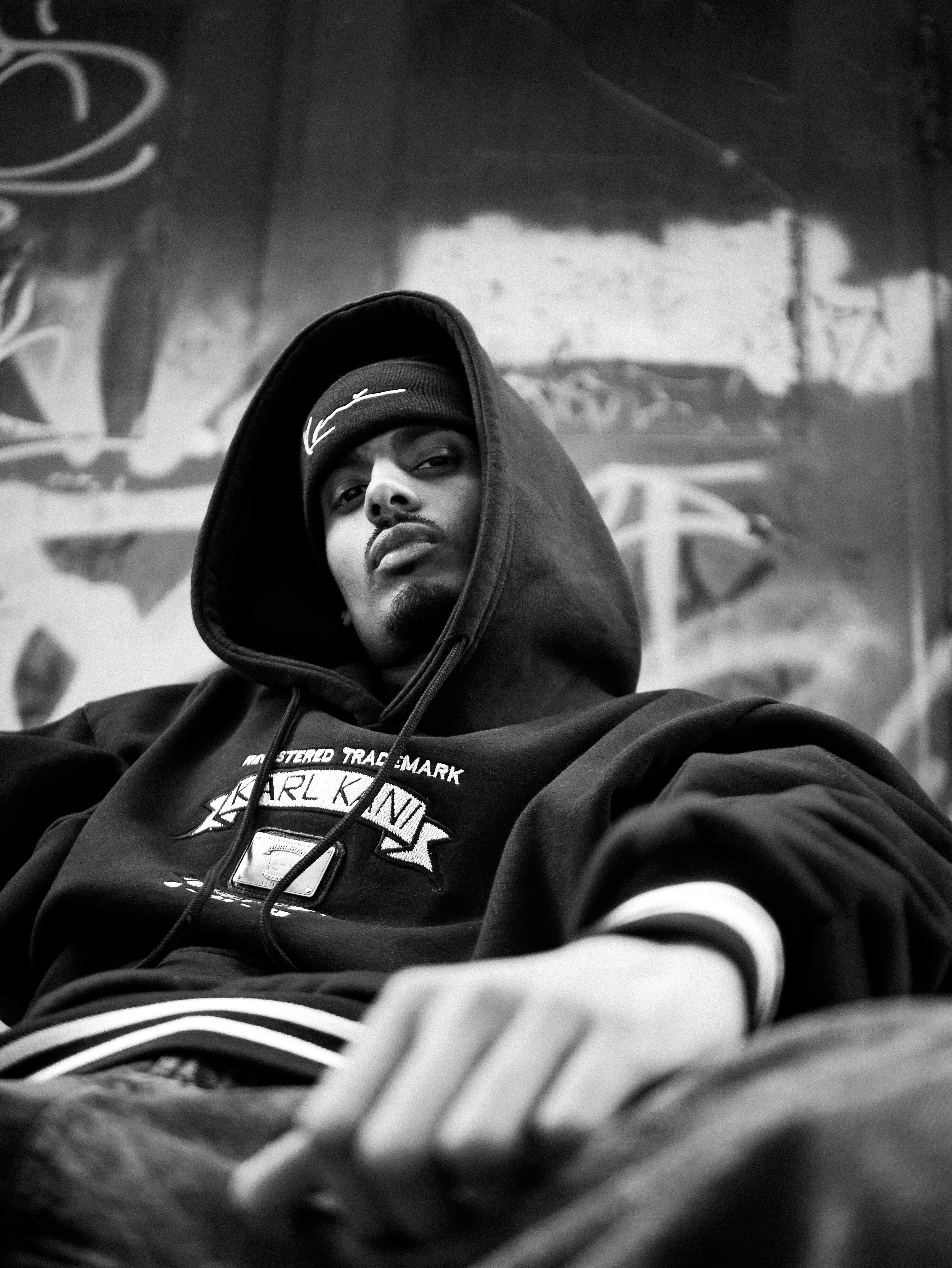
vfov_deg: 38.2
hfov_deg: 29.1
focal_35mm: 50
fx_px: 1832
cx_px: 476
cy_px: 634
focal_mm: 25
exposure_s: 1/250
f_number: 1.7
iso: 200
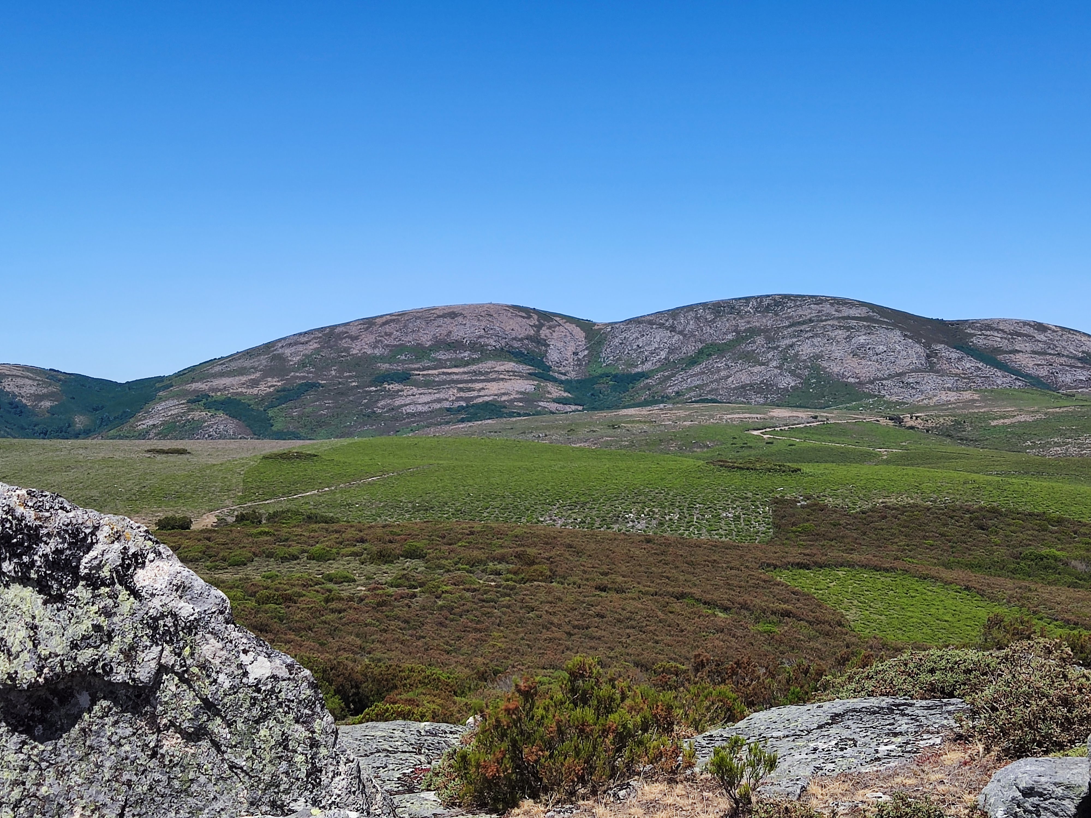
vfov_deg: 28.6
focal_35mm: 51
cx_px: 546
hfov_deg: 37.5
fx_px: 1607
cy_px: 409
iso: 50
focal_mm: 4.71
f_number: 1.79
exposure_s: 1/1493
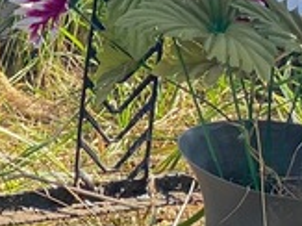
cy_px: 80
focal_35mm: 255
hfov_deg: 7.4
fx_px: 2223
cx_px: -330
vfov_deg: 5.8
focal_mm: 6
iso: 20
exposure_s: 1/424
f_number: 2
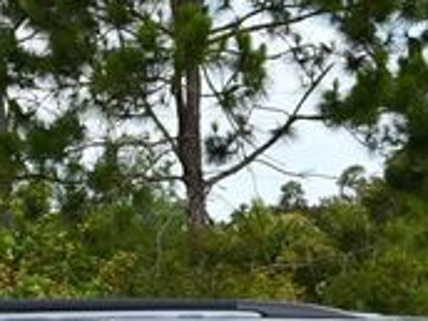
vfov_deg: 9.2
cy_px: 426
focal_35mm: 158
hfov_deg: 12.4
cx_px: 373
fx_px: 1954
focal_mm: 22
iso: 200
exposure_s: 1/250
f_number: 8
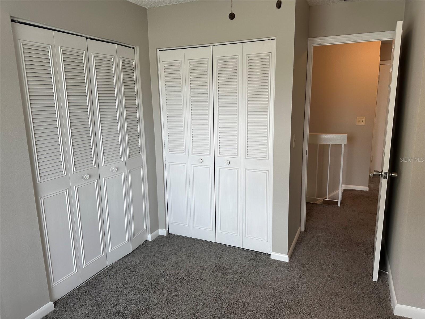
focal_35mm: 24
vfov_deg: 56.8
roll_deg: +1.0
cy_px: 160
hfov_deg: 71.6
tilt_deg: -10.5
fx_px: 295
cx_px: 212
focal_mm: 6.86
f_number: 1.78
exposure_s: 1/120
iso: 160
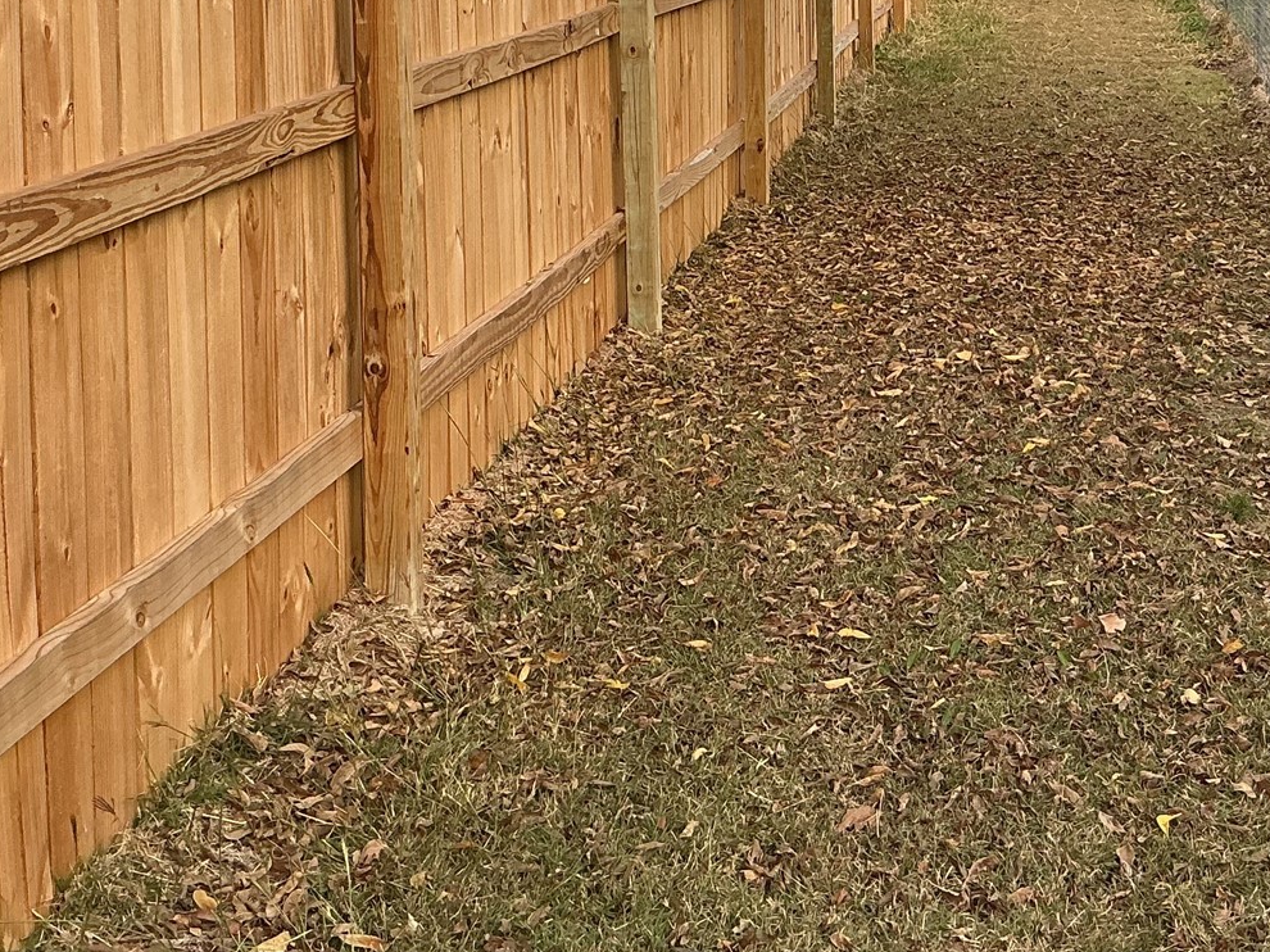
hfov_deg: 31.7
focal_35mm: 60
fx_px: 2201
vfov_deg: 23.7
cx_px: 919
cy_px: 94
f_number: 1.8
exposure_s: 1/264
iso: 25
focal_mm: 3
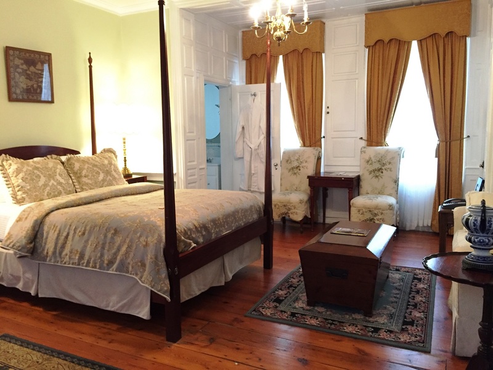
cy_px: 185
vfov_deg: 48.2
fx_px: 413
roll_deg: -0.3
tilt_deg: -6.9
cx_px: 246
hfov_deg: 61.7
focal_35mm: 29
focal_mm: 4.15
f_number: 2.2
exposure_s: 1/15
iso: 250
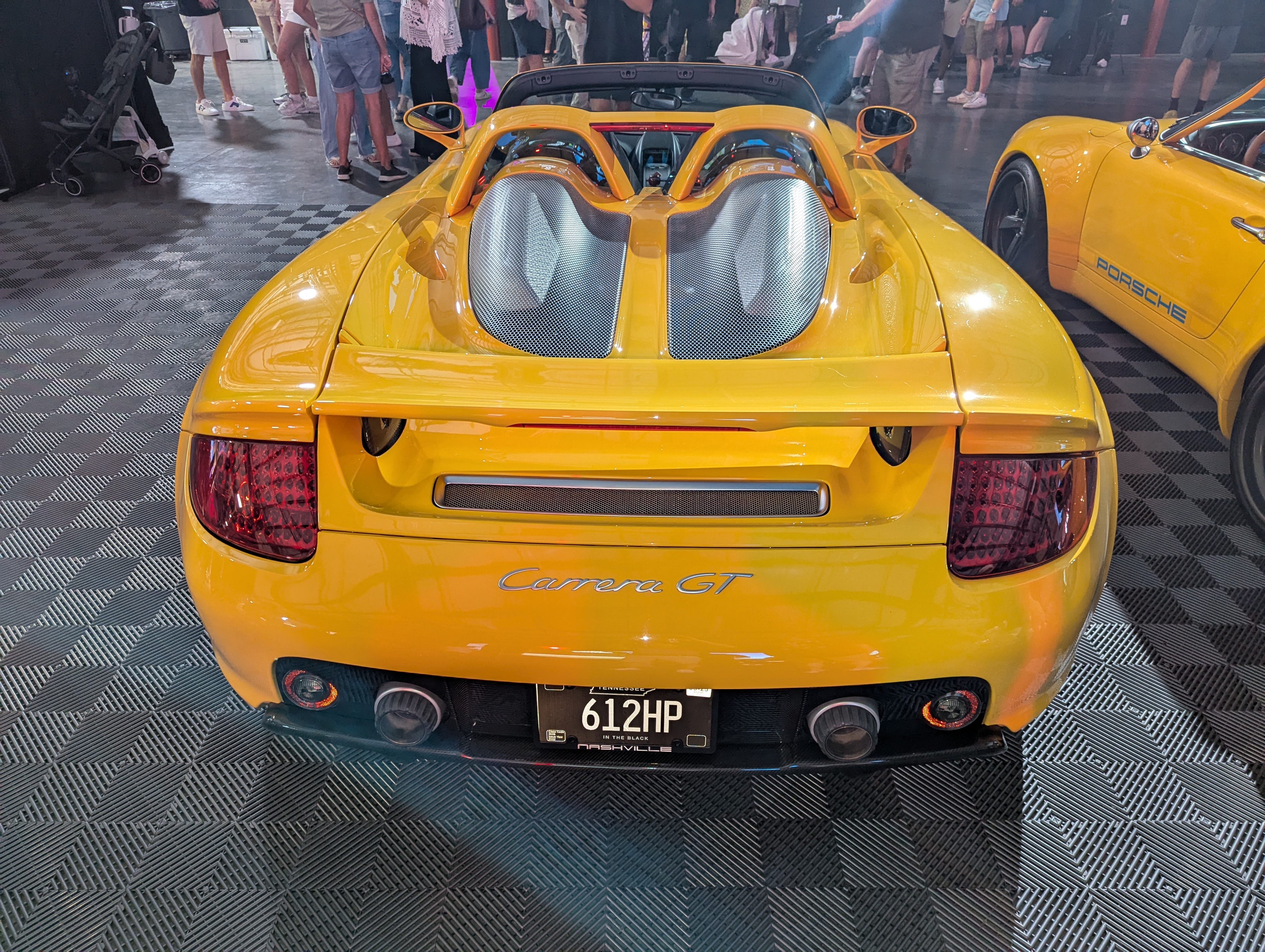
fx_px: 878
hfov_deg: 71.5
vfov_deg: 56.9
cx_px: 632
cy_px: 476
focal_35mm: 24
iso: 855
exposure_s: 1/94.9
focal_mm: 6.81
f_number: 1.85
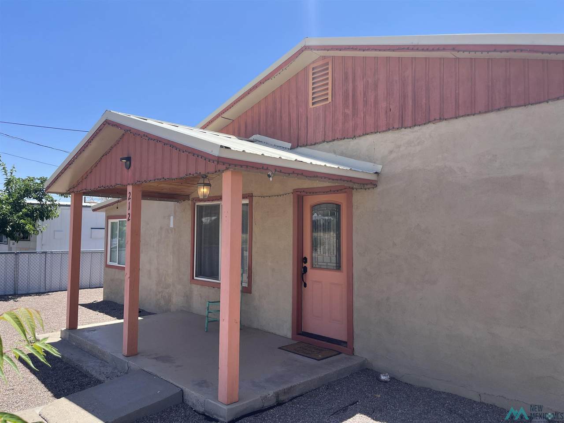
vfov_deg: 53.1
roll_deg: -1.0
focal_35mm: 26
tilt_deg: +3.0
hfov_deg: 67.3
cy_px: 212
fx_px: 424
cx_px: 282
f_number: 1.6
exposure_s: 1/2137
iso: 50
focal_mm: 5.1
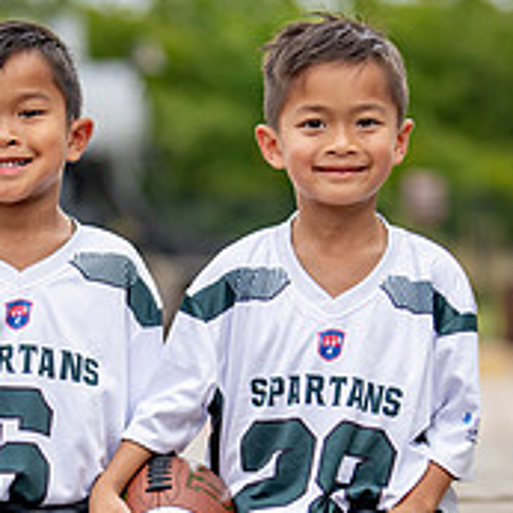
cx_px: 244
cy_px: 437
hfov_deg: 10.7
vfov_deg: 10.6
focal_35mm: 164
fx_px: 2750
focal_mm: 50
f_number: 1.2
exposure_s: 1/2000
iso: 250
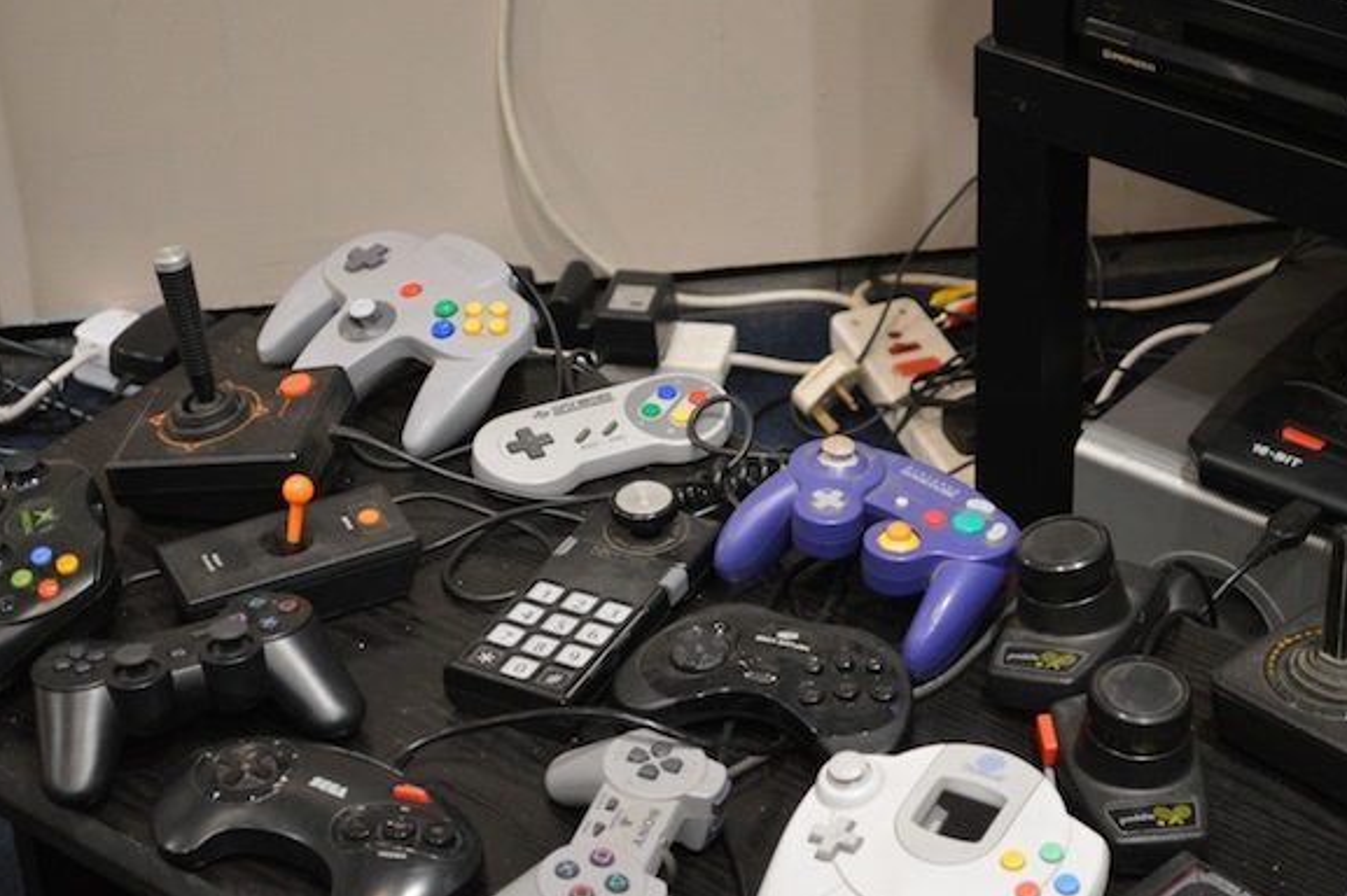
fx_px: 3424
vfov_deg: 14.9
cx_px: 686
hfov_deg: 22.3
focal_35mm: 92
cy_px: 441
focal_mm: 55
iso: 500
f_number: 5.6
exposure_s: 1/15
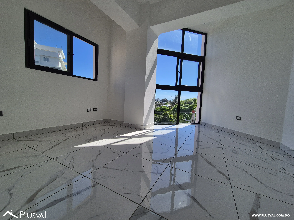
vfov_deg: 89.9
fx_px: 110
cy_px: 110
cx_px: 147
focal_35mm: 13
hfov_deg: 106.2
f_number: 2.2
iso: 50
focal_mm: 2.2
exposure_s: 1/1932
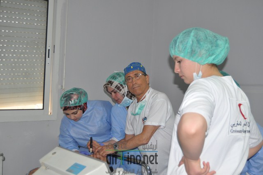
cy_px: 88
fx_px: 306
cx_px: 132
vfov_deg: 31.8
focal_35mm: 42
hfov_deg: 46.5
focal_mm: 28
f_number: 4
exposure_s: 1/60
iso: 800
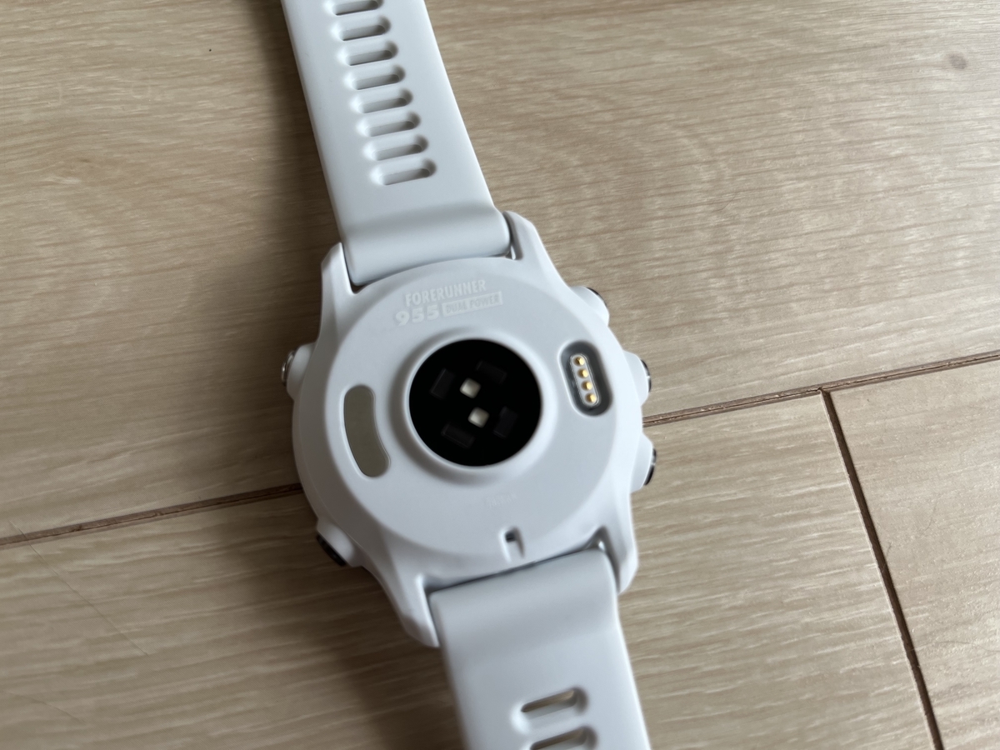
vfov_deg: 53.1
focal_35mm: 26
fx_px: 751
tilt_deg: -71.6
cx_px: 500
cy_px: 375
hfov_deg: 67.3
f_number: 1.6
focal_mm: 5.1
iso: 32
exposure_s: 1/127
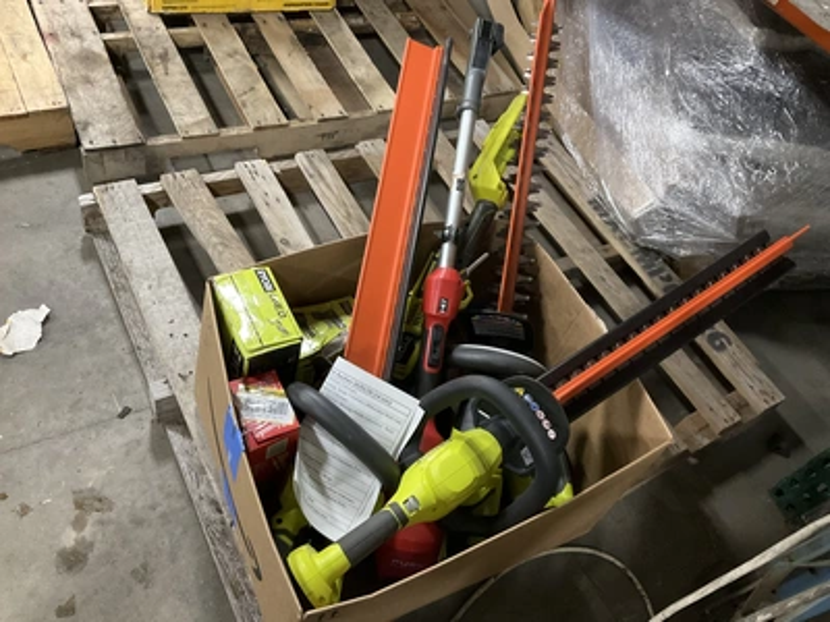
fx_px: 695
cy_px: 311
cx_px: 415
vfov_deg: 48.2
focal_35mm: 29
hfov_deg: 61.7
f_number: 1.8
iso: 250
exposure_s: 1/30
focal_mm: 3
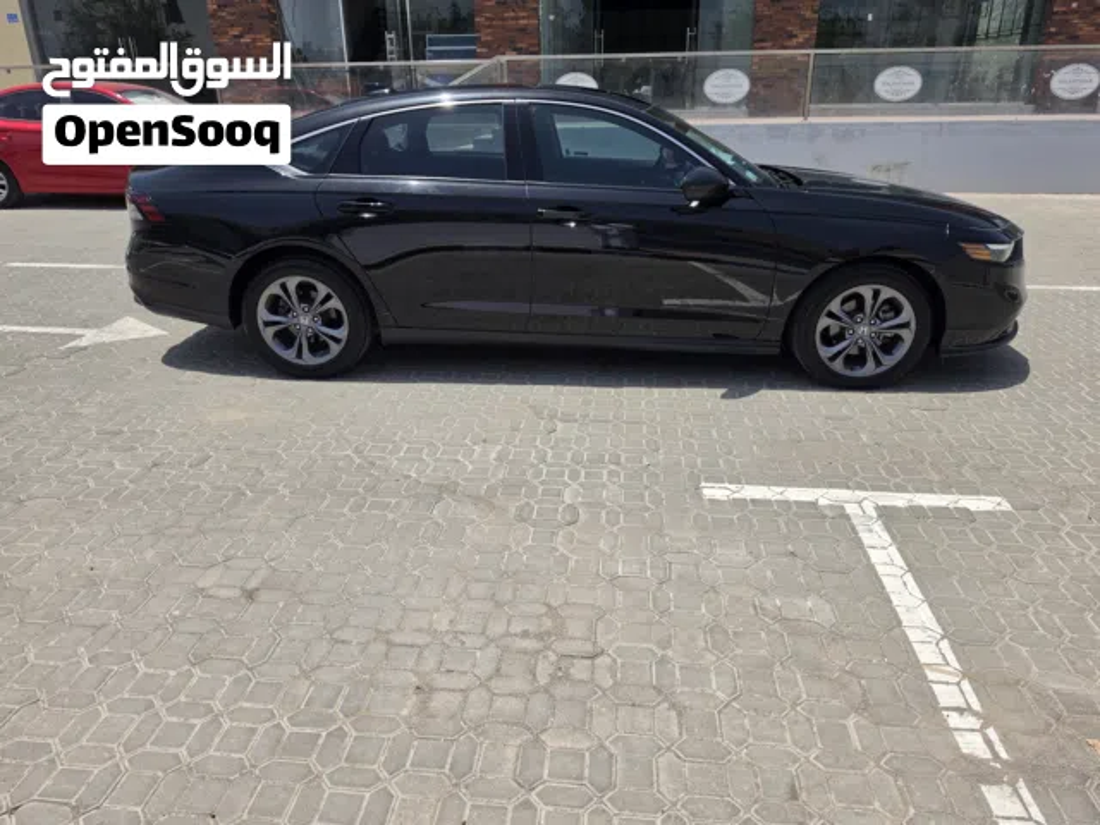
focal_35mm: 23
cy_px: 412
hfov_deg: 73.9
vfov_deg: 58.9
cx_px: 550
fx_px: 731
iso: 64
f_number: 1.4
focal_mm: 6.5
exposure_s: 1/7939
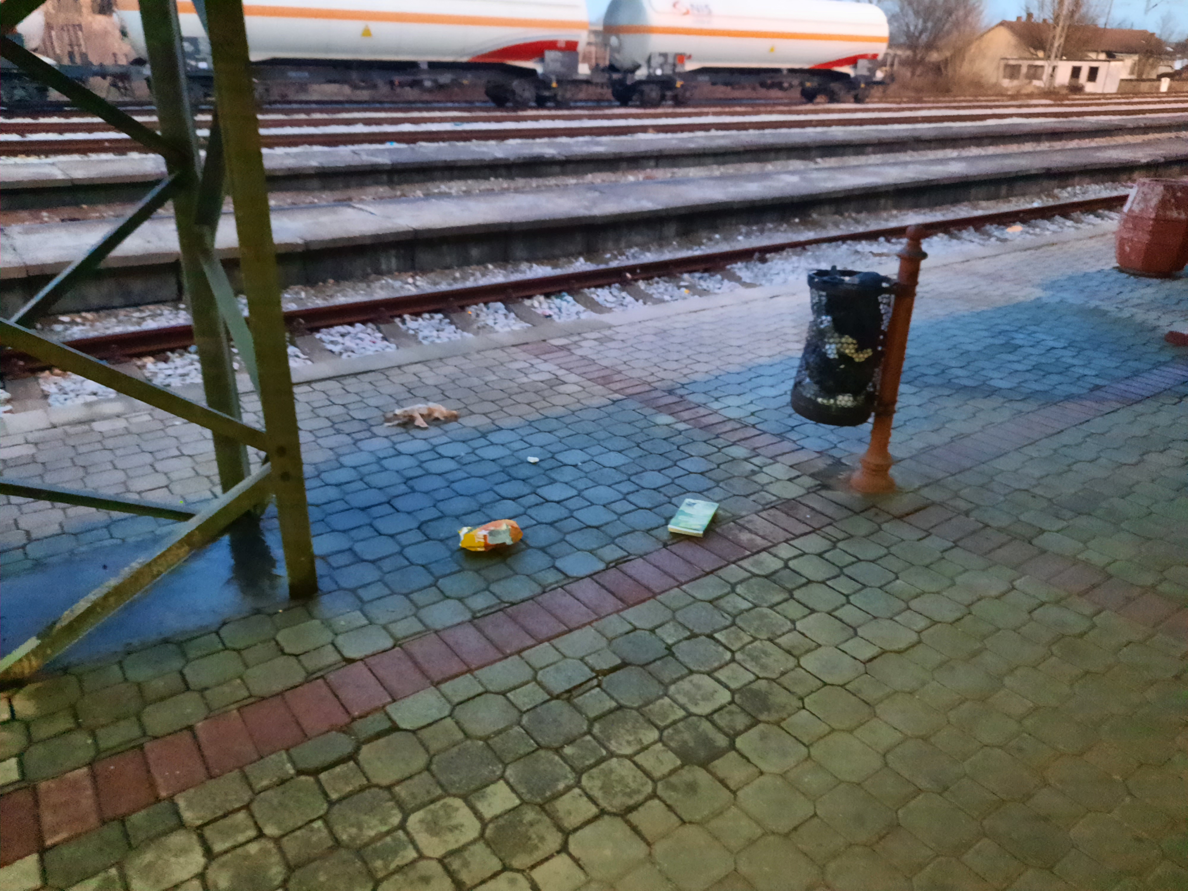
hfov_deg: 69.4
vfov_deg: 54.9
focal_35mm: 25
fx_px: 858
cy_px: 446
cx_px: 594
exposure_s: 1/10
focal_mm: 4.6
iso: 800
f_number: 2
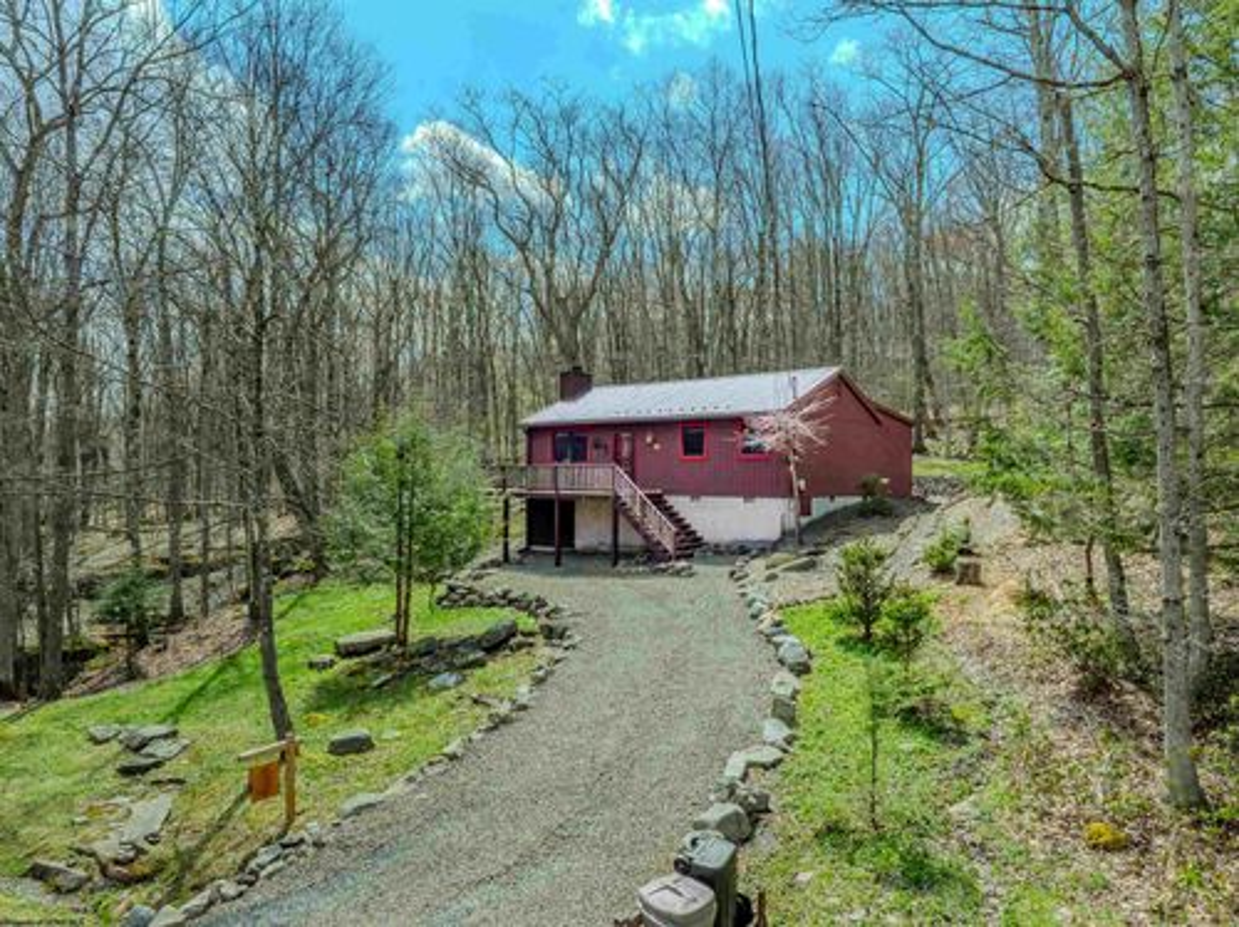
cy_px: 464
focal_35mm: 24
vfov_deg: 56.7
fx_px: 858
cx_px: 620
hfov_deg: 71.6
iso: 400
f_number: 9
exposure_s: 1/800
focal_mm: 12.29
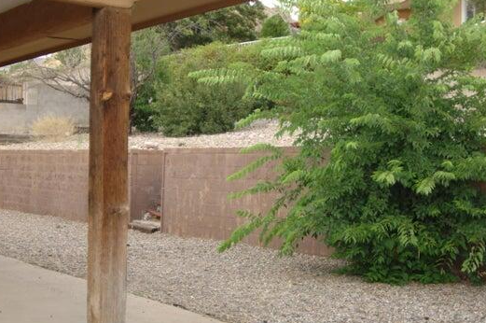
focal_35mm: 50
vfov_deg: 26.9
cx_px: 221
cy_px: 142
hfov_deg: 39.6
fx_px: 674
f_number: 3.5
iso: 100
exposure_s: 1/50
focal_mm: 24
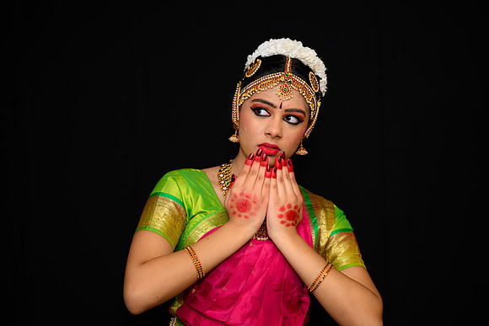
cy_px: 163
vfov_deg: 19.5
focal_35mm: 70
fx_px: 951
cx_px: 244
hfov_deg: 28.8
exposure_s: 1/125
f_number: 5
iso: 640
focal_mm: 70
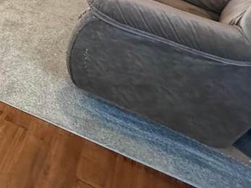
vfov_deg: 24.1
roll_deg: -0.4
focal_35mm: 51
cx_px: -89
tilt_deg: -15.2
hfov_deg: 29.0
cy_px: -72
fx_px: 370
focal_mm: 2.22
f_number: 2.2
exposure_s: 1/60
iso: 500
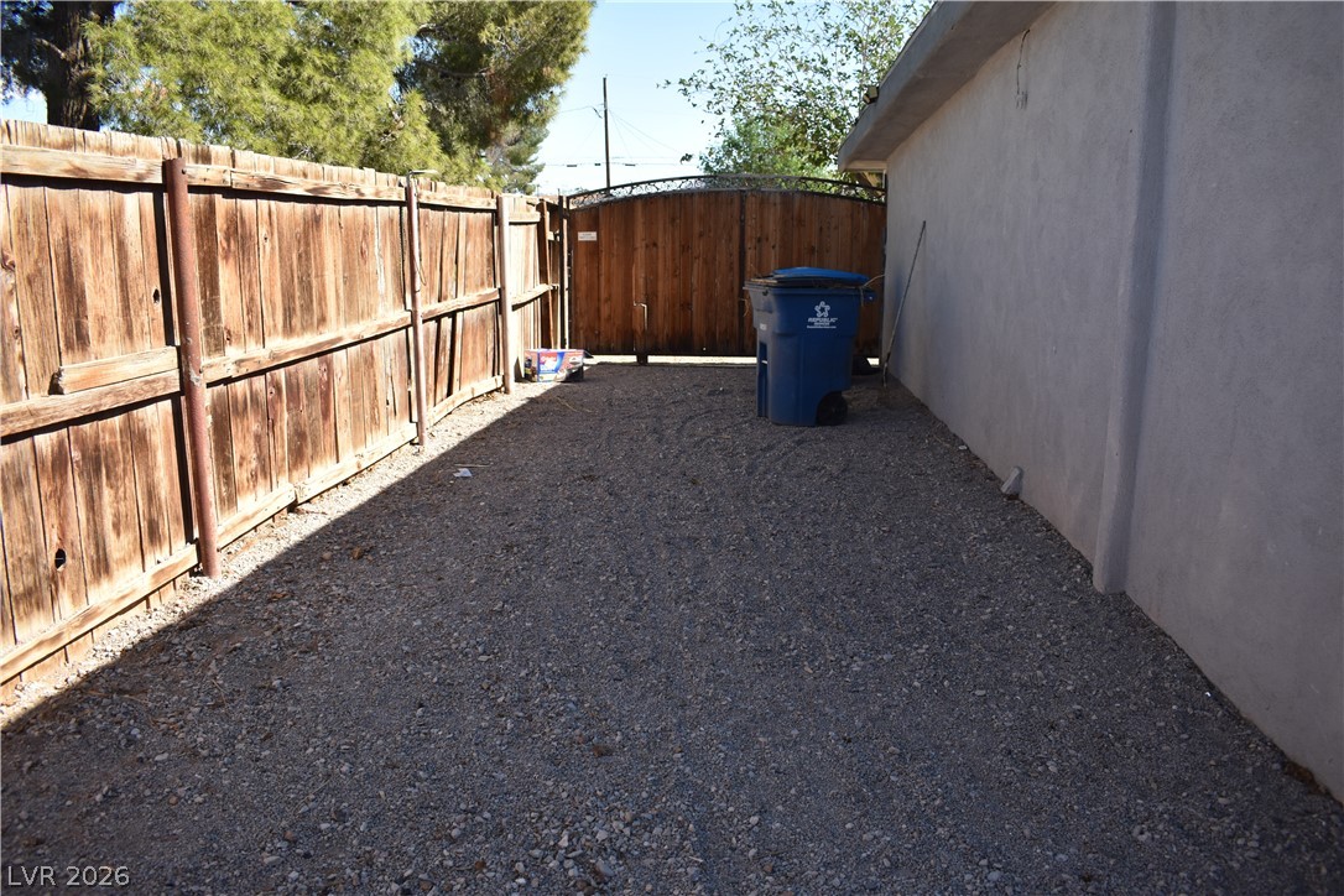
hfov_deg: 67.4
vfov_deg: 47.9
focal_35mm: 27
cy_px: 448
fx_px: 1008
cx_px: 672
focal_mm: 18
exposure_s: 1/640
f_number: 4.5
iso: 400
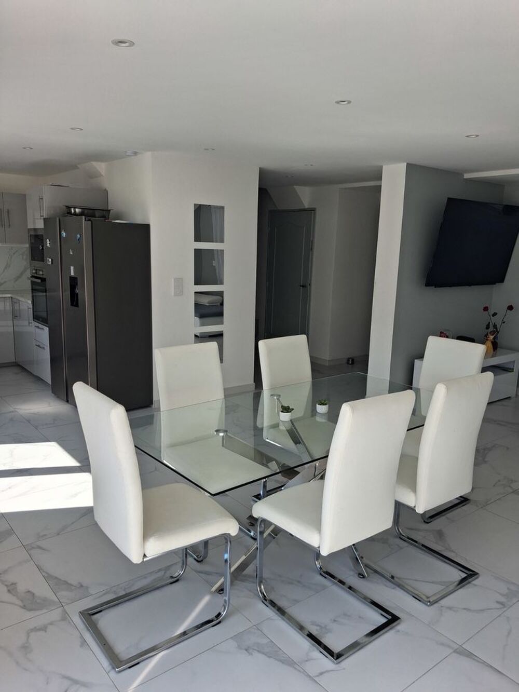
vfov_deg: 65.3
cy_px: 346
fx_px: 540
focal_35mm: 27
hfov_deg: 51.4
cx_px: 260
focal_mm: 4
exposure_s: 1/202
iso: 25
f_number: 1.8
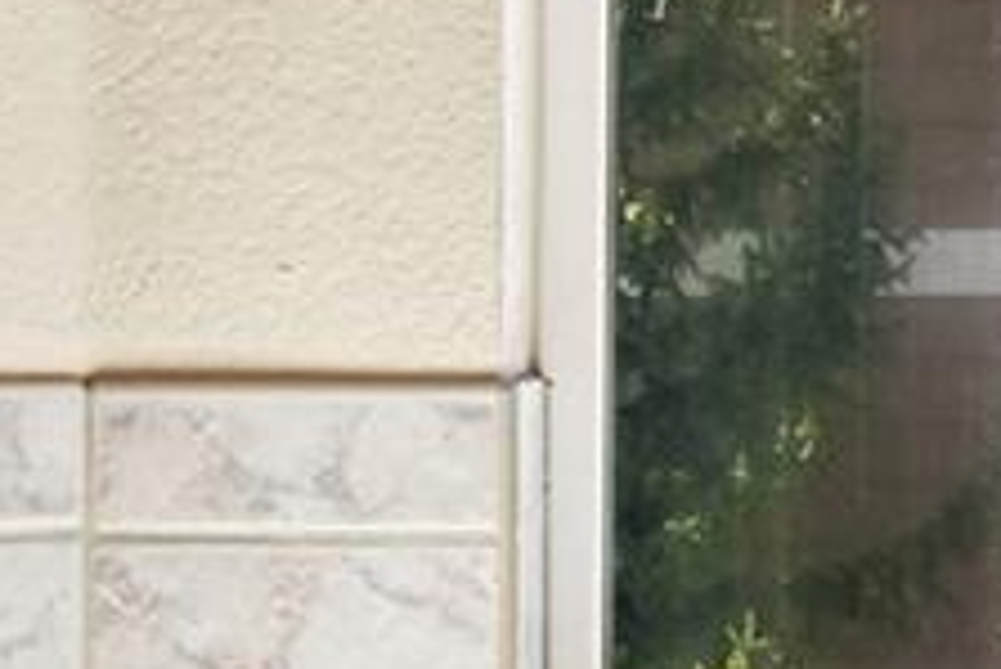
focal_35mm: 215
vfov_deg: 6.4
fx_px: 5982
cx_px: 1778
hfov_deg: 9.2
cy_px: 31
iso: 64
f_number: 8
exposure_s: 1/50
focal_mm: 30
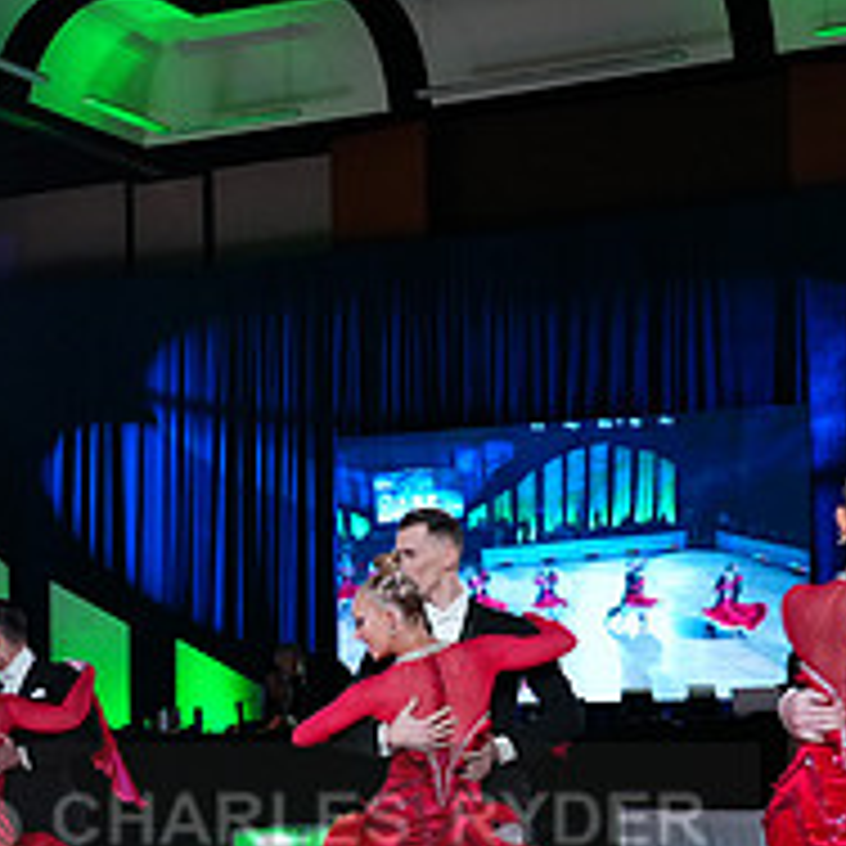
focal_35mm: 89
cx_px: 270
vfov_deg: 18.9
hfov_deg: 19.4
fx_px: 2461
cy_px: 862
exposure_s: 1/400
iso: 2500
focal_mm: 34
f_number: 4
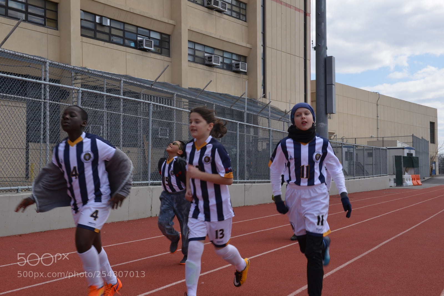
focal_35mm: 48
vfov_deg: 28.1
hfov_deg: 41.1
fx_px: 592
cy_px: 148
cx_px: 222
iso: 450
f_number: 22
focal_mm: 48
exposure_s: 1/125
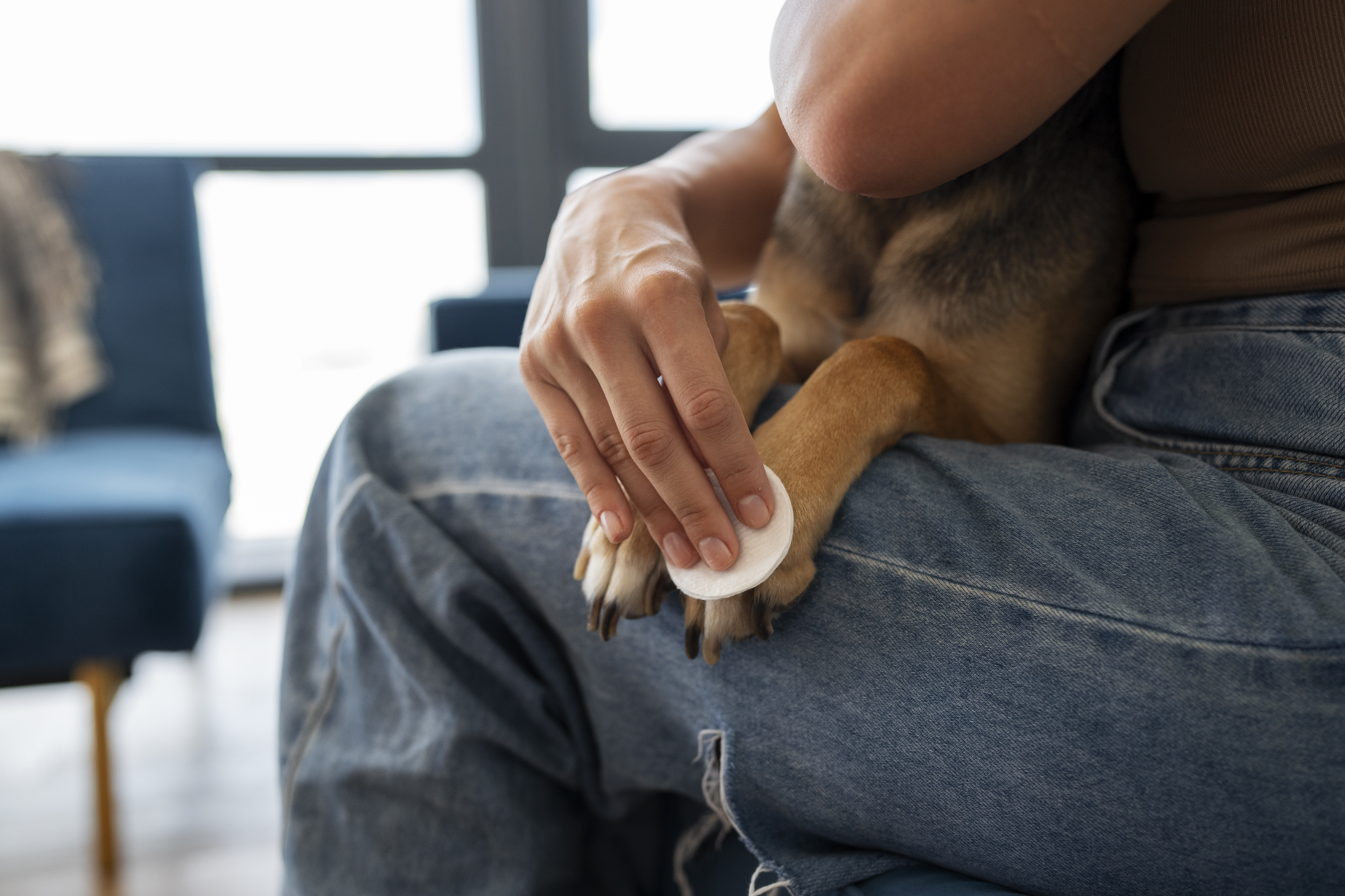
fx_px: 1308
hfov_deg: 54.4
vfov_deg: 37.9
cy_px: 448
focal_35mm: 35
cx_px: 672
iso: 640
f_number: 2.2
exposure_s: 1/320
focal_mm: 35
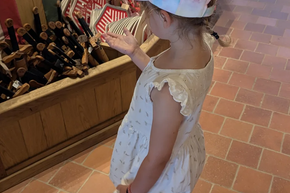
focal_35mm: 43
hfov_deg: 45.4
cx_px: 154
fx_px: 346
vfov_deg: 31.0
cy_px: 67
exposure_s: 1/146
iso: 361
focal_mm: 6.81
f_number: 1.85
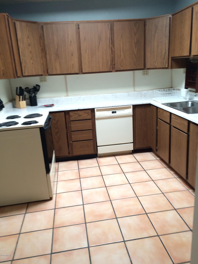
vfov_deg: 61.7
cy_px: 132
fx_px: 221
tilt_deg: -17.0
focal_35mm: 29
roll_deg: +4.1
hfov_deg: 48.2
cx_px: 99
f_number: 2.2
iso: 50
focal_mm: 4.15
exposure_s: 1/30
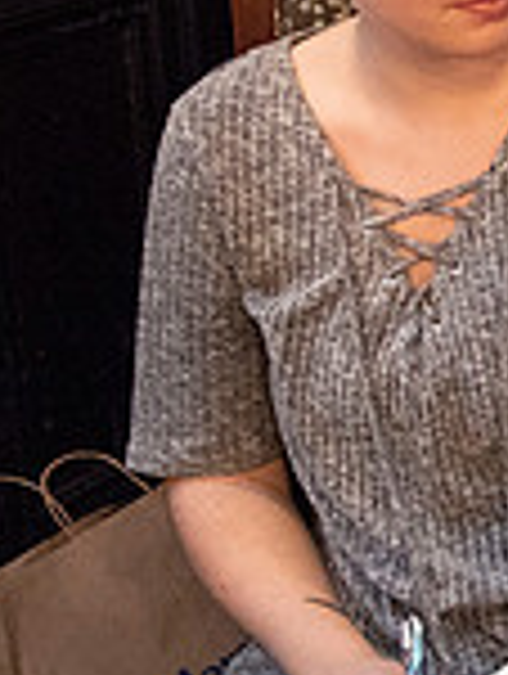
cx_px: 1038
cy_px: 142
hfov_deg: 12.5
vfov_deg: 18.7
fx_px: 2029
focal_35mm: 104
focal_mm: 28
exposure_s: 1/200
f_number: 4
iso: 3200
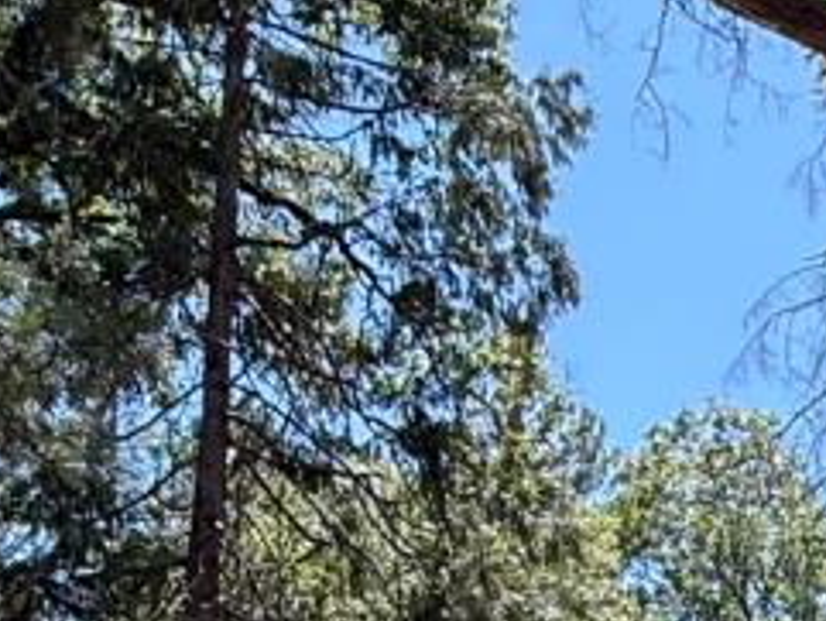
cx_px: 816
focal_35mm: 87
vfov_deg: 15.5
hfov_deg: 21.7
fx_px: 2077
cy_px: 966
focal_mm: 2.22
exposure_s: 1/433
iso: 50
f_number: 2.2
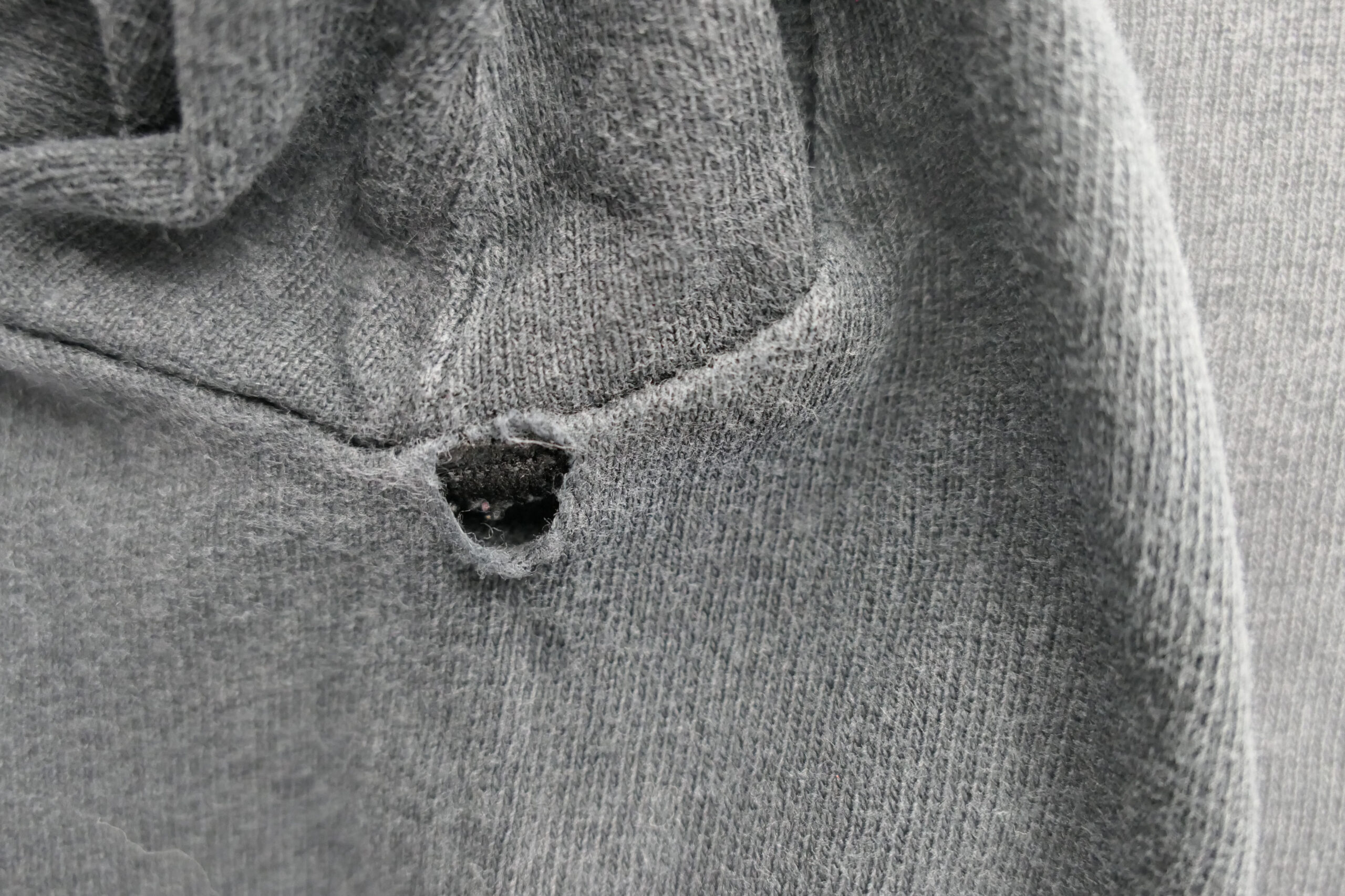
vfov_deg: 46.4
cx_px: 672
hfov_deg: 65.5
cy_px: 448
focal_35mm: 28
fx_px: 1046
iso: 1600
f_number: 2.5
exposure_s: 1/50
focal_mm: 10.2
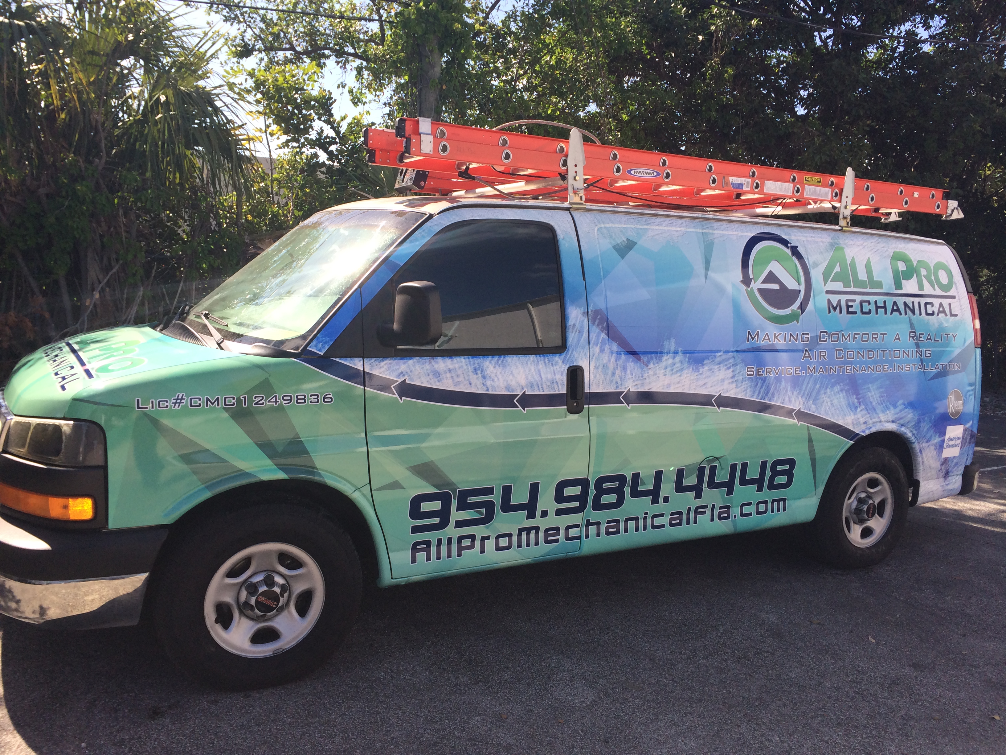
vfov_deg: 46.8
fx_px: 872
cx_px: 503
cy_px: 378
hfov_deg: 60.0
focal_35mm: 30
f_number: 2.2
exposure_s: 1/1053
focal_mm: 4.12
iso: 40
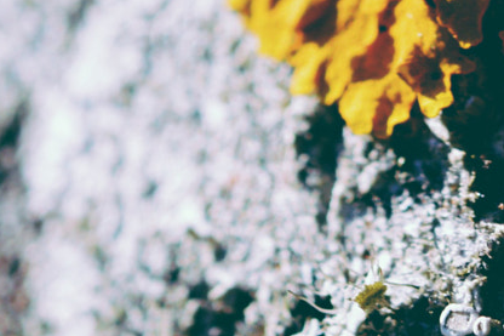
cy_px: -427
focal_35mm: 443
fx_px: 6199
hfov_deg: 4.6
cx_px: 546
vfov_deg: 3.1
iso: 110
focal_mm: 60
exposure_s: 1/250
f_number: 8
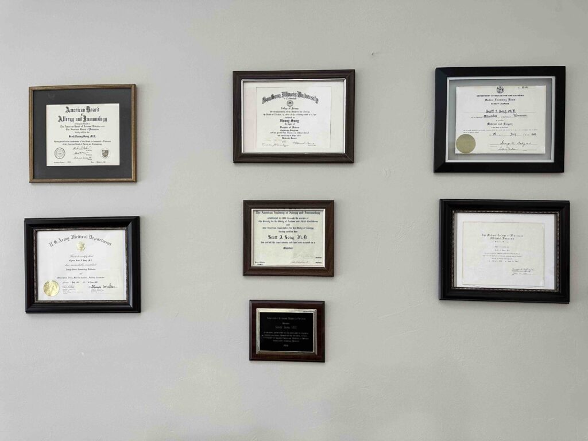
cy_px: 220
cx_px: 294
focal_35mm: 24
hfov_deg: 71.6
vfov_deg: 56.8
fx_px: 408
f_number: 1.78
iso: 200
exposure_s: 1/60
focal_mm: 6.86
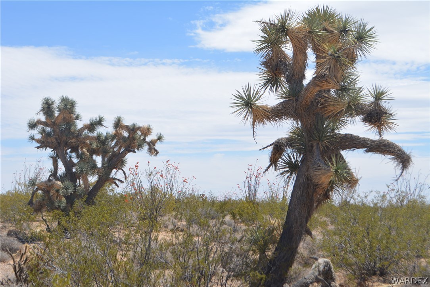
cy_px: 144
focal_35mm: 60
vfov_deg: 22.6
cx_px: 215
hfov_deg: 33.4
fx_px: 717
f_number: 8
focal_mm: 40
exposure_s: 1/320
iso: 100
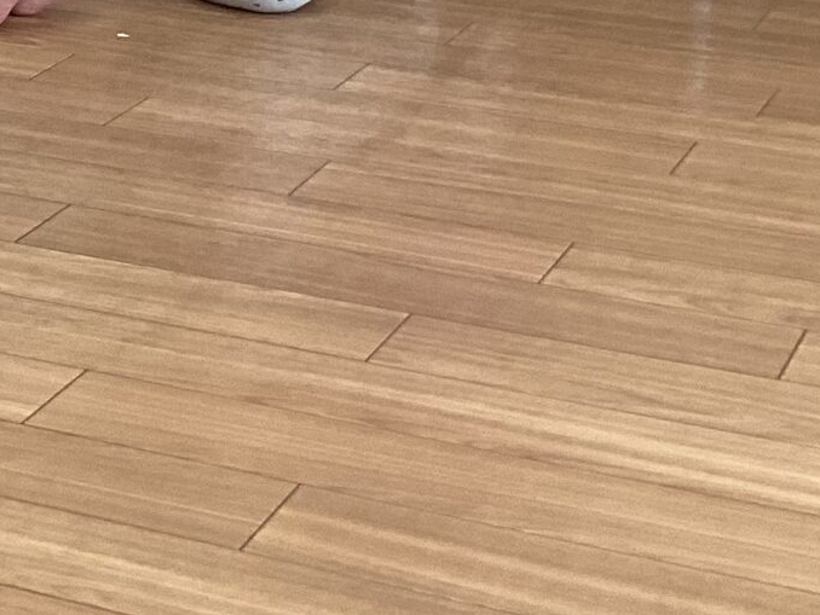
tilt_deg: -10.2
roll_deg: +0.3
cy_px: -103
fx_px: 2773
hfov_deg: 16.3
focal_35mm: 117
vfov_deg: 12.4
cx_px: -99
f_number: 2.4
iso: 50
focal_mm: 3.3
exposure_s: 1/50
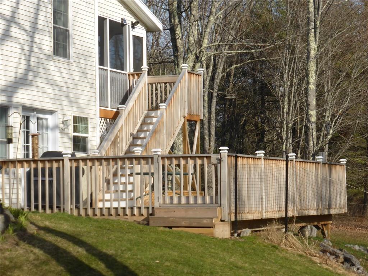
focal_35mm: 115
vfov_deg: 12.9
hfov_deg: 17.1
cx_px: 184
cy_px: 138
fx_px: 1223
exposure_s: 1/500
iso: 100
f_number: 5.3
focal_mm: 20.6
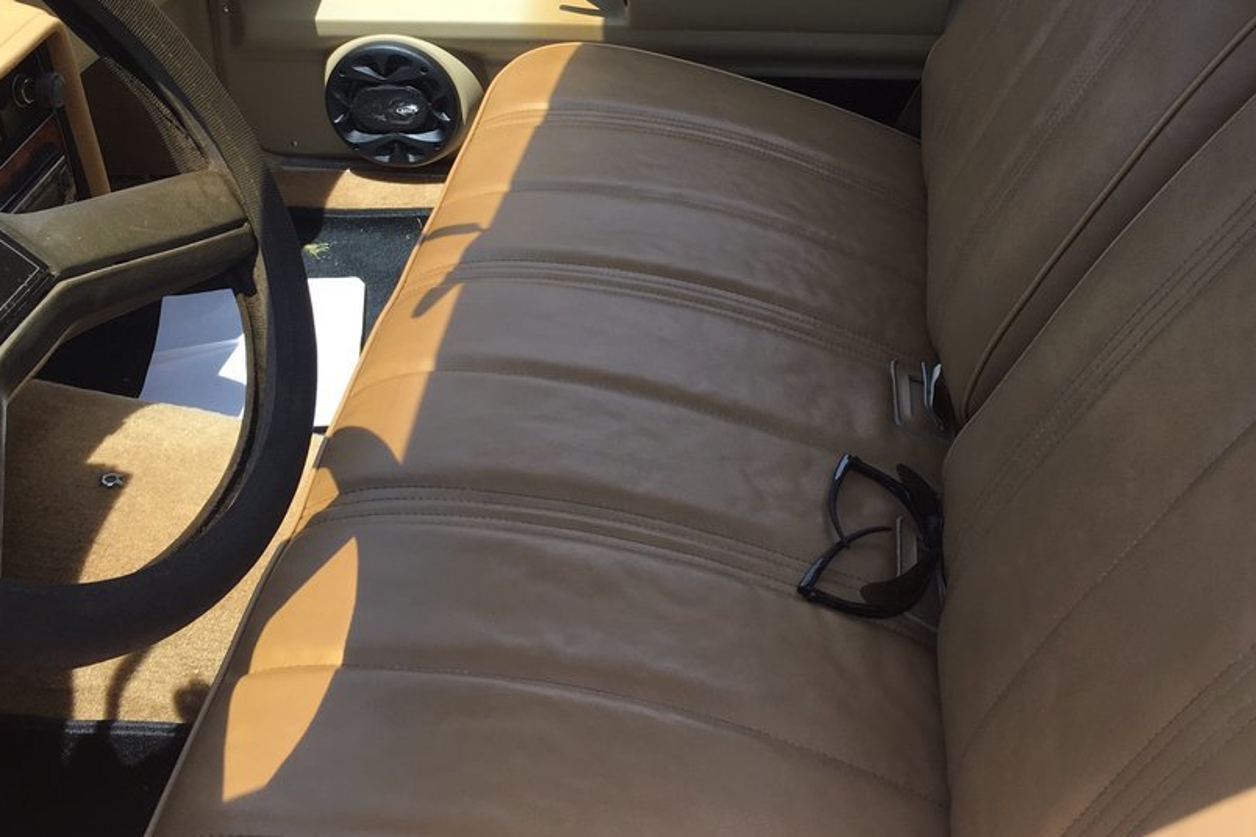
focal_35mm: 45
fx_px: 1570
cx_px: 734
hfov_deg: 43.5
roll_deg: -1.6
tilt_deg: -27.0
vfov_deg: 29.1
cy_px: 153
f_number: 2.2
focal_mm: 4.15
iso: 25
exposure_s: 1/668
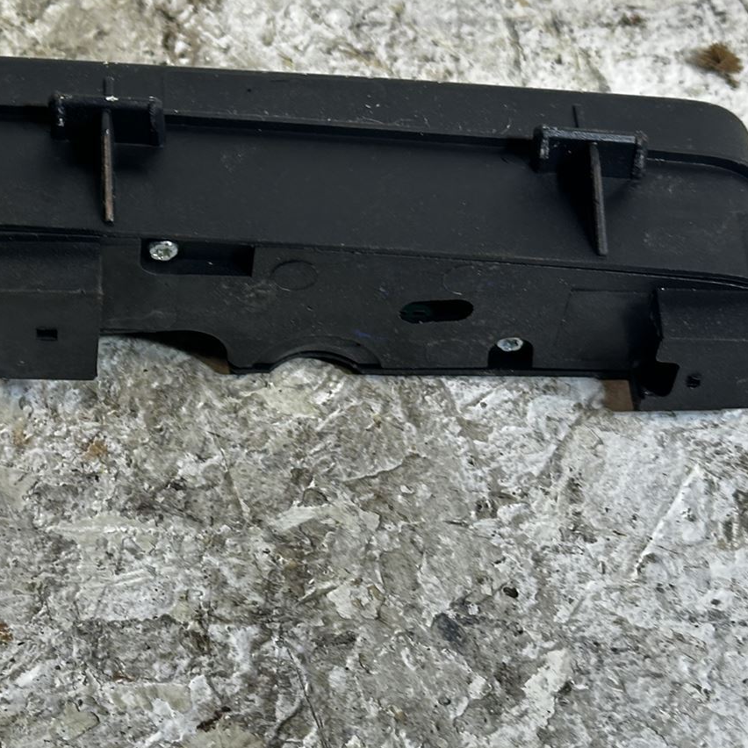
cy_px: 248
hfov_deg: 16.8
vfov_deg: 17.0
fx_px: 2494
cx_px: 65
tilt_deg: -46.3
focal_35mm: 102
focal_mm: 6.86
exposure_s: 1/50
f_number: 1.78
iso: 100
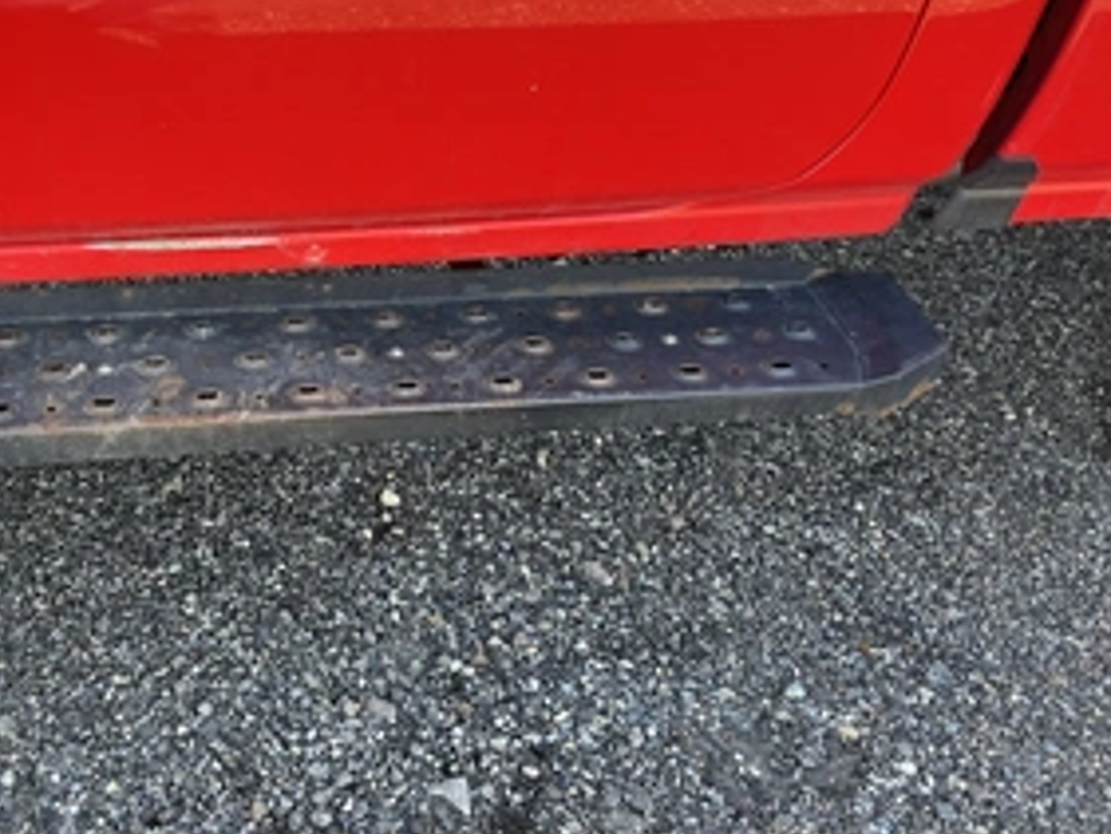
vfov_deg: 38.4
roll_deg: -0.9
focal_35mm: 37
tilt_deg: -30.3
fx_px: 1188
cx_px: 364
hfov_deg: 49.2
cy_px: 304
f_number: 1.6
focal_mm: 5.1
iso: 50
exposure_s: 1/169
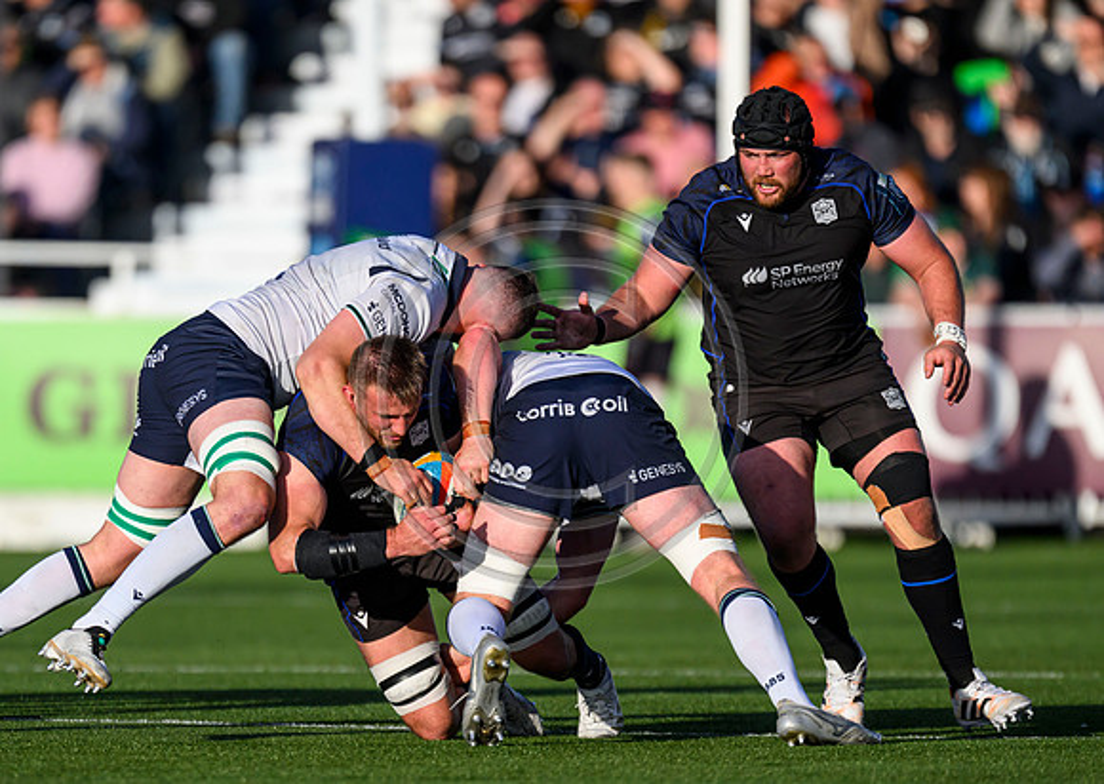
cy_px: 489
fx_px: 23926
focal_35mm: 765
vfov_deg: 1.9
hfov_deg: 2.6
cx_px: 363
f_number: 4
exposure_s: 1/6400
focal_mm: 560
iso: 800
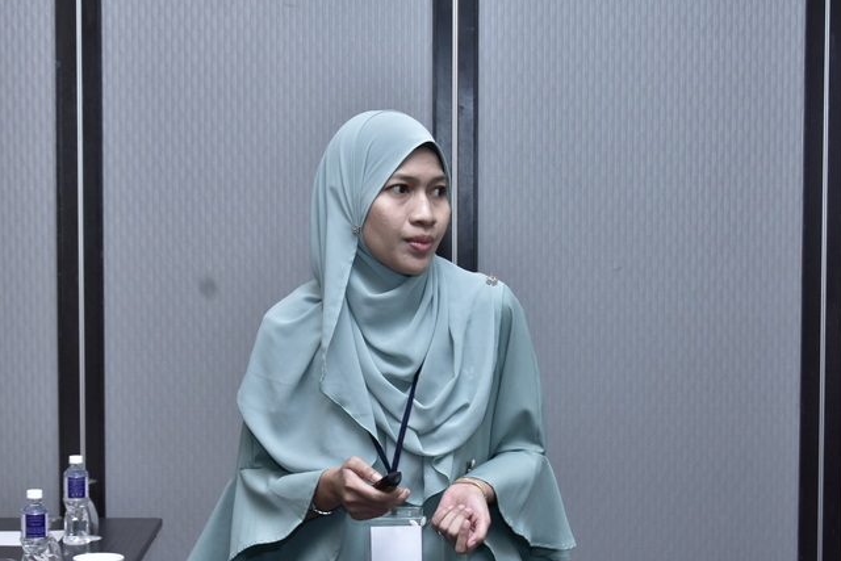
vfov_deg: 15.2
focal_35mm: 90
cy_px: 344
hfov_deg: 22.6
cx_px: 414
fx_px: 2103
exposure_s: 1/50
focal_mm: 48
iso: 1000
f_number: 6.3
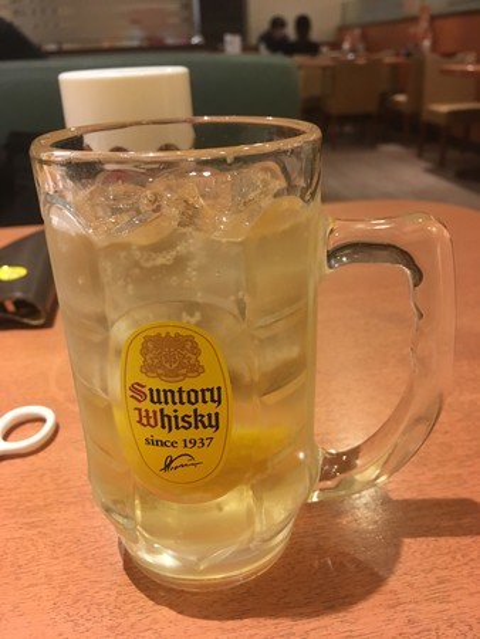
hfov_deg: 48.3
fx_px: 536
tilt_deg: -25.6
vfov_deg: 61.6
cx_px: 240
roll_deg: +3.4
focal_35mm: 29
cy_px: 320
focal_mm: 4.15
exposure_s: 1/33
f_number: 2.2
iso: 250
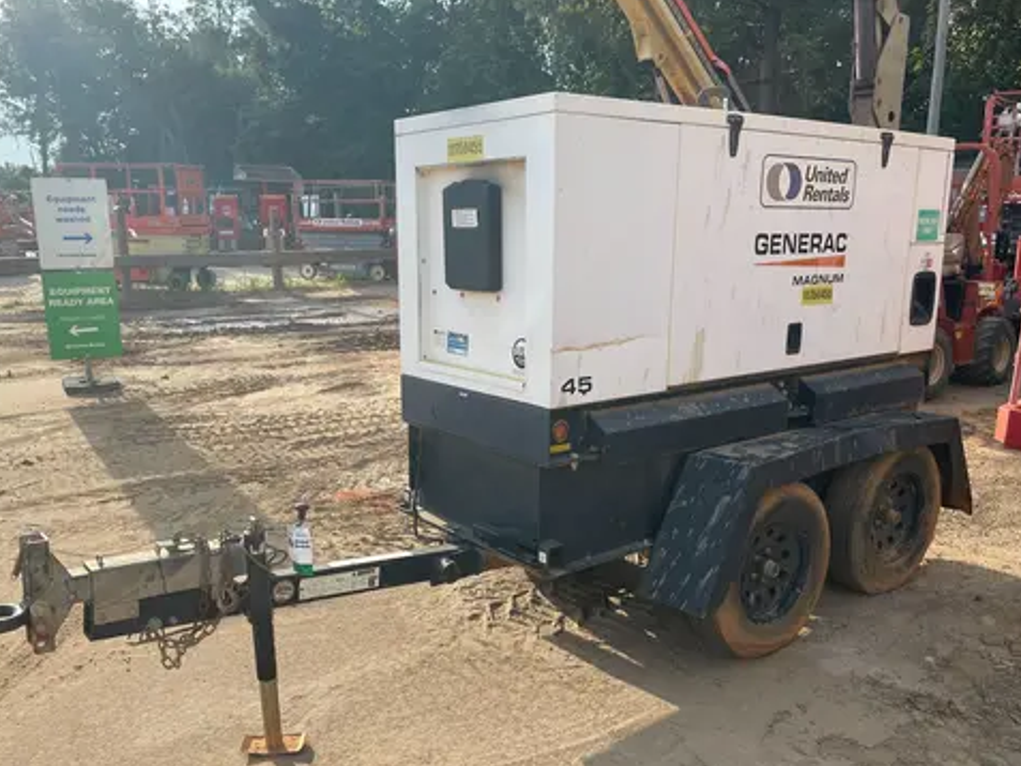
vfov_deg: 46.7
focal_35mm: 30
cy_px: 425
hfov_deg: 59.9
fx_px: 885
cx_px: 497
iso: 50
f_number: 1.6
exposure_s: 1/2882
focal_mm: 4.2
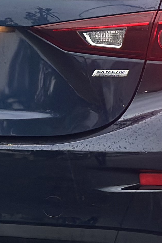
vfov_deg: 9.6
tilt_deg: +0.6
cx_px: -11
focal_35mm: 212
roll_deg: -1.3
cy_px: -9
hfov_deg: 6.5
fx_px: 1430
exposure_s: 1/60
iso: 200
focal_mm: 6.86
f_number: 1.78
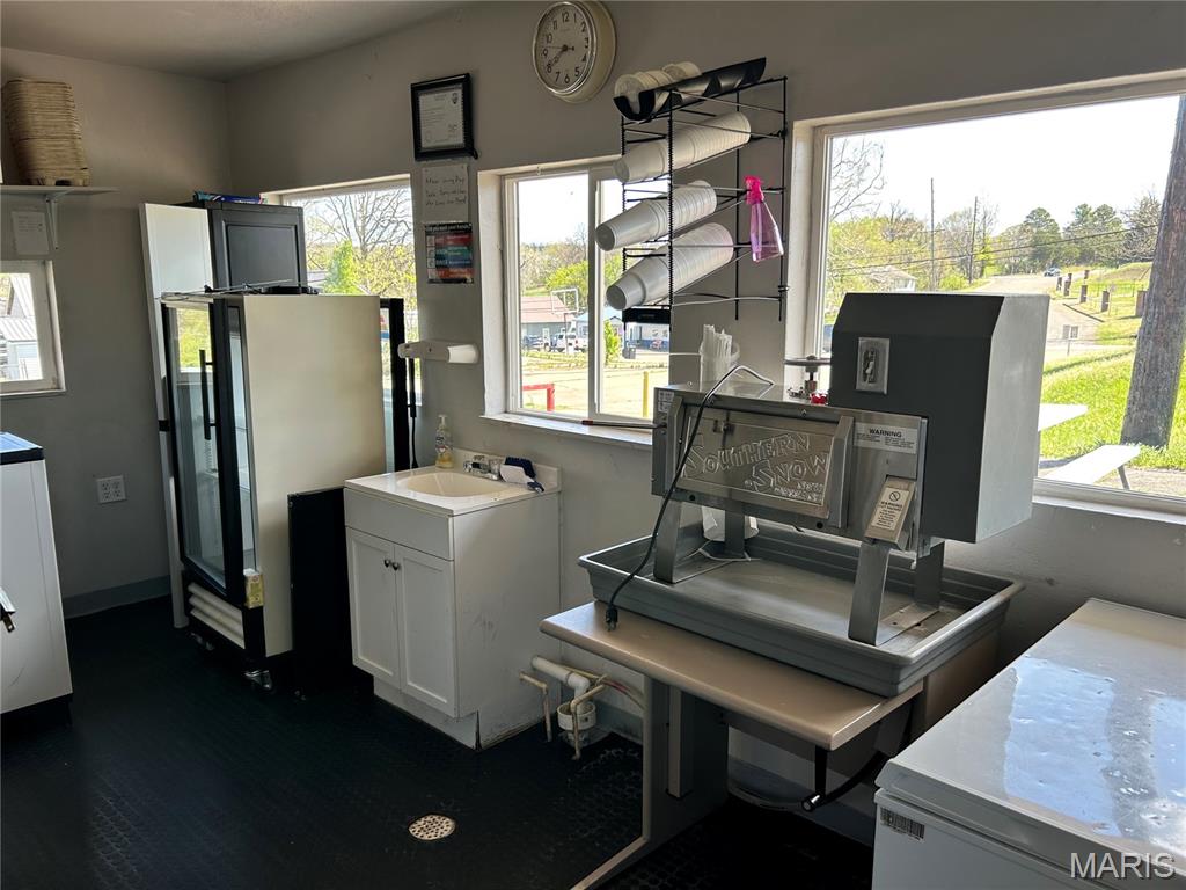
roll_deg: -0.6
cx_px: 593
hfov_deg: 67.3
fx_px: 891
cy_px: 445
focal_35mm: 26
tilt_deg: -10.7
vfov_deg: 53.1
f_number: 1.5
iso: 40
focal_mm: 5.7
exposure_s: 1/238
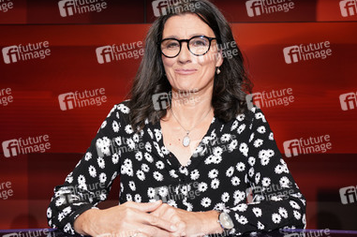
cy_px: 123
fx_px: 446
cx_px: 189
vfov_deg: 29.8
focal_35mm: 45
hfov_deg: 43.6
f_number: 5
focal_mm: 38
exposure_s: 1/125
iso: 1600
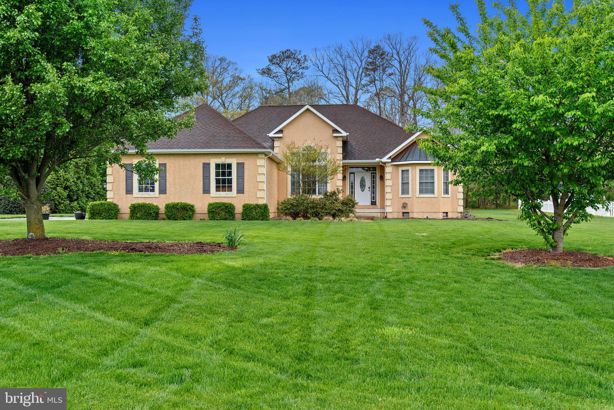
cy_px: 205
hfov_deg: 61.9
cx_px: 307
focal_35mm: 30
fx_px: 512
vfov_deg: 43.6
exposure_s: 1/500
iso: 400
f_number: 8
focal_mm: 30
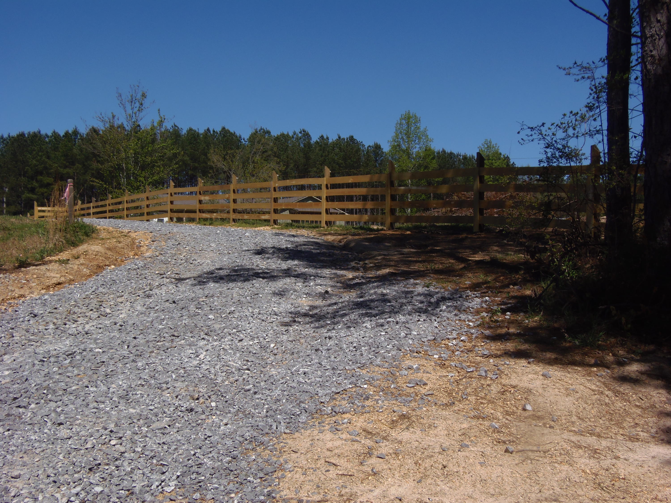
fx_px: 814
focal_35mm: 42
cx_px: 336
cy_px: 252
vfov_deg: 34.3
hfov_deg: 44.8
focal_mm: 7.8
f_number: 6.6
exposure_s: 1/400
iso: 64
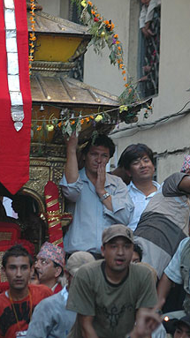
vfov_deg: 6.6
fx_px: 2914
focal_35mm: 325
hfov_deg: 3.7
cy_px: 115
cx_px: 29
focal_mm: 135
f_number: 4.5
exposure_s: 1/60
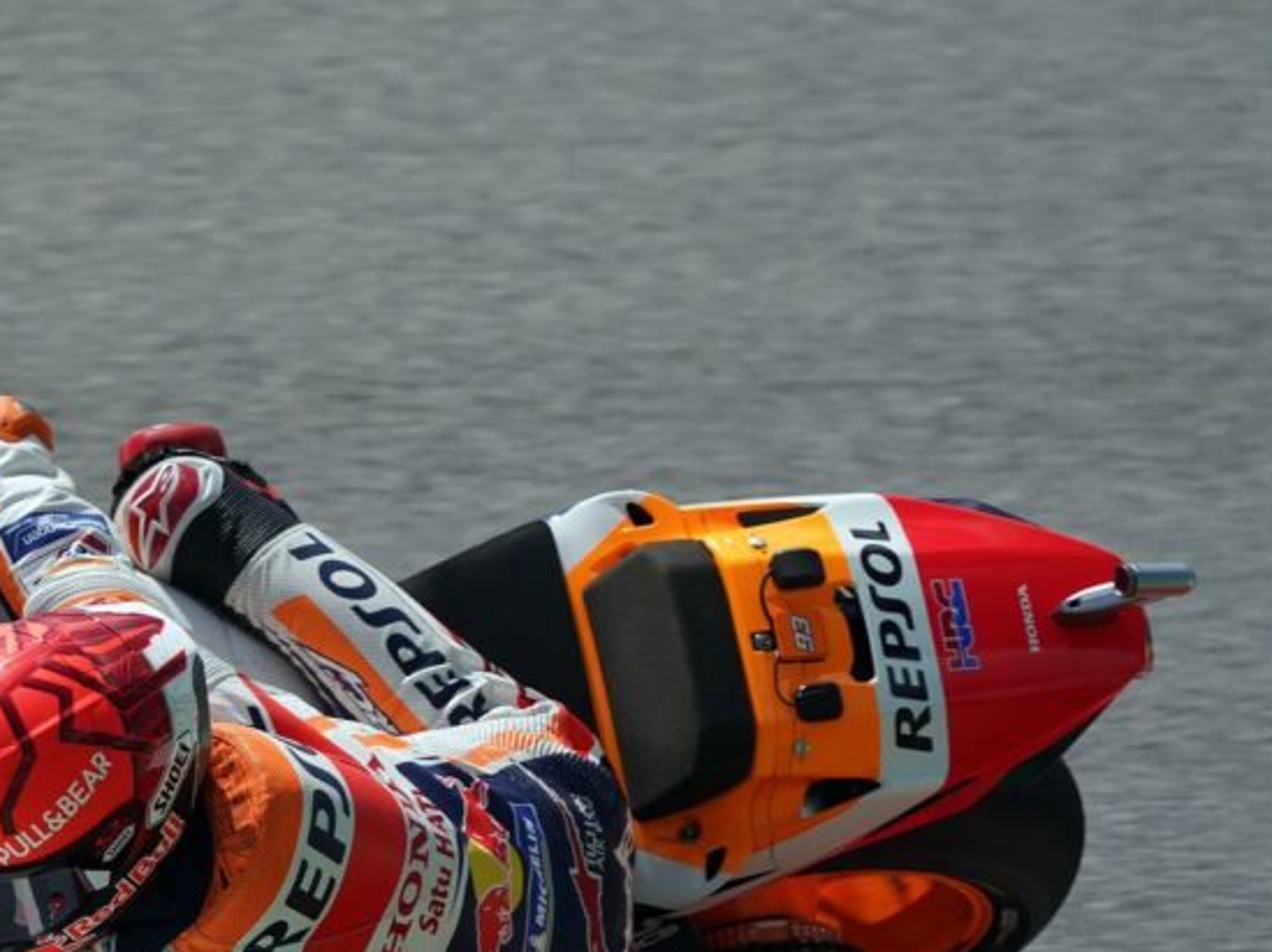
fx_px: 17994
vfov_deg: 3.0
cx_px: 120
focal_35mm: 490
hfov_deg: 4.0
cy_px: 777
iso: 125
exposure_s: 1/1250
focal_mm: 273
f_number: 5.6
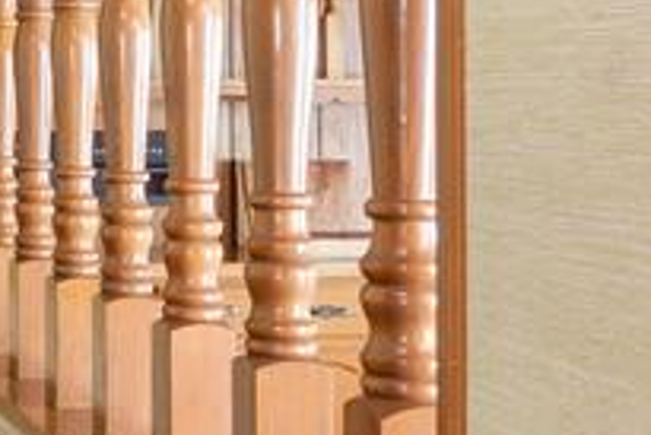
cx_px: -305
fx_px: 1538
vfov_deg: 16.1
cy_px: 271
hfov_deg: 20.6
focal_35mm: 85
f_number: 9
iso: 320
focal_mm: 17
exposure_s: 13
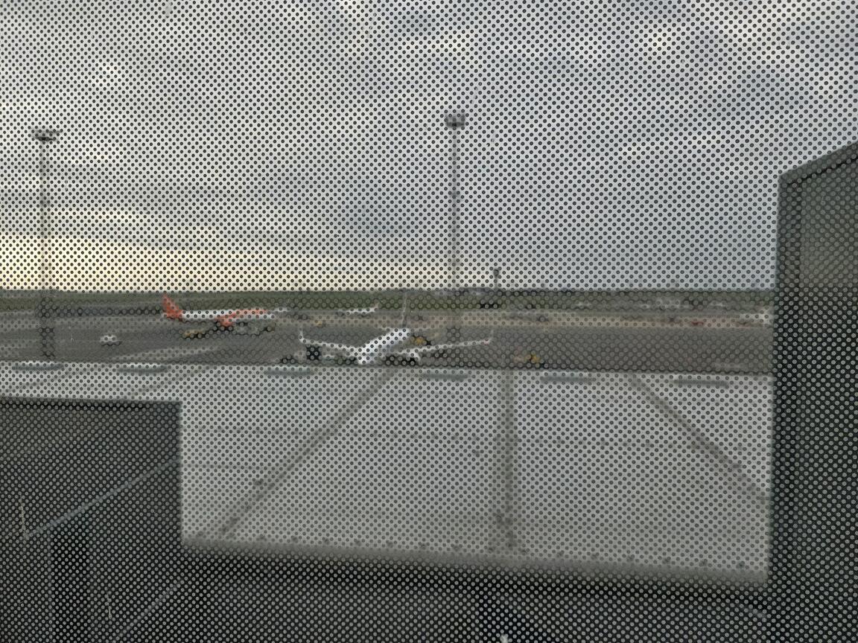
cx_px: 429
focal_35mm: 23
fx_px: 570
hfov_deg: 73.9
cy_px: 322
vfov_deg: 58.9
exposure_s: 1/2000
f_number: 1.8
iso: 64
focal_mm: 5.4
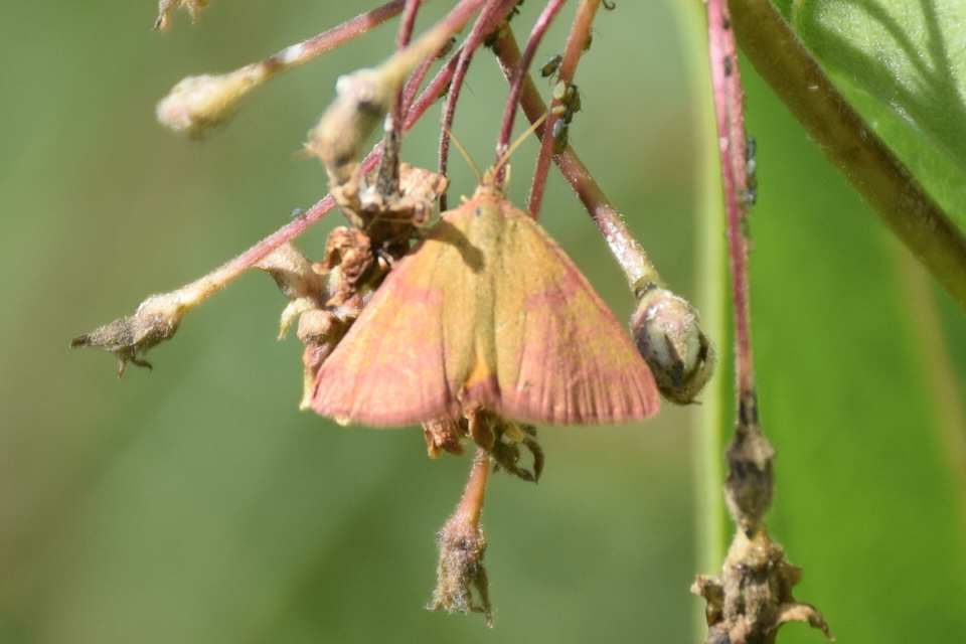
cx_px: 483
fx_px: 5635
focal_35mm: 210
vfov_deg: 6.5
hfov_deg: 9.8
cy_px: 322
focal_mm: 140
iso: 320
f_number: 7.1
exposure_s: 1/800
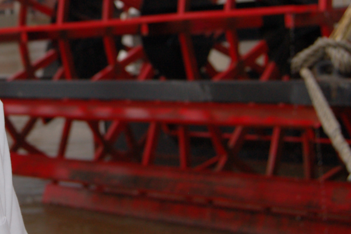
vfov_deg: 14.6
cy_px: -6
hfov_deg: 21.5
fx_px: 896
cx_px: 16
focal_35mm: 92
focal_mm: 24
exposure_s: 1/250
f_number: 4
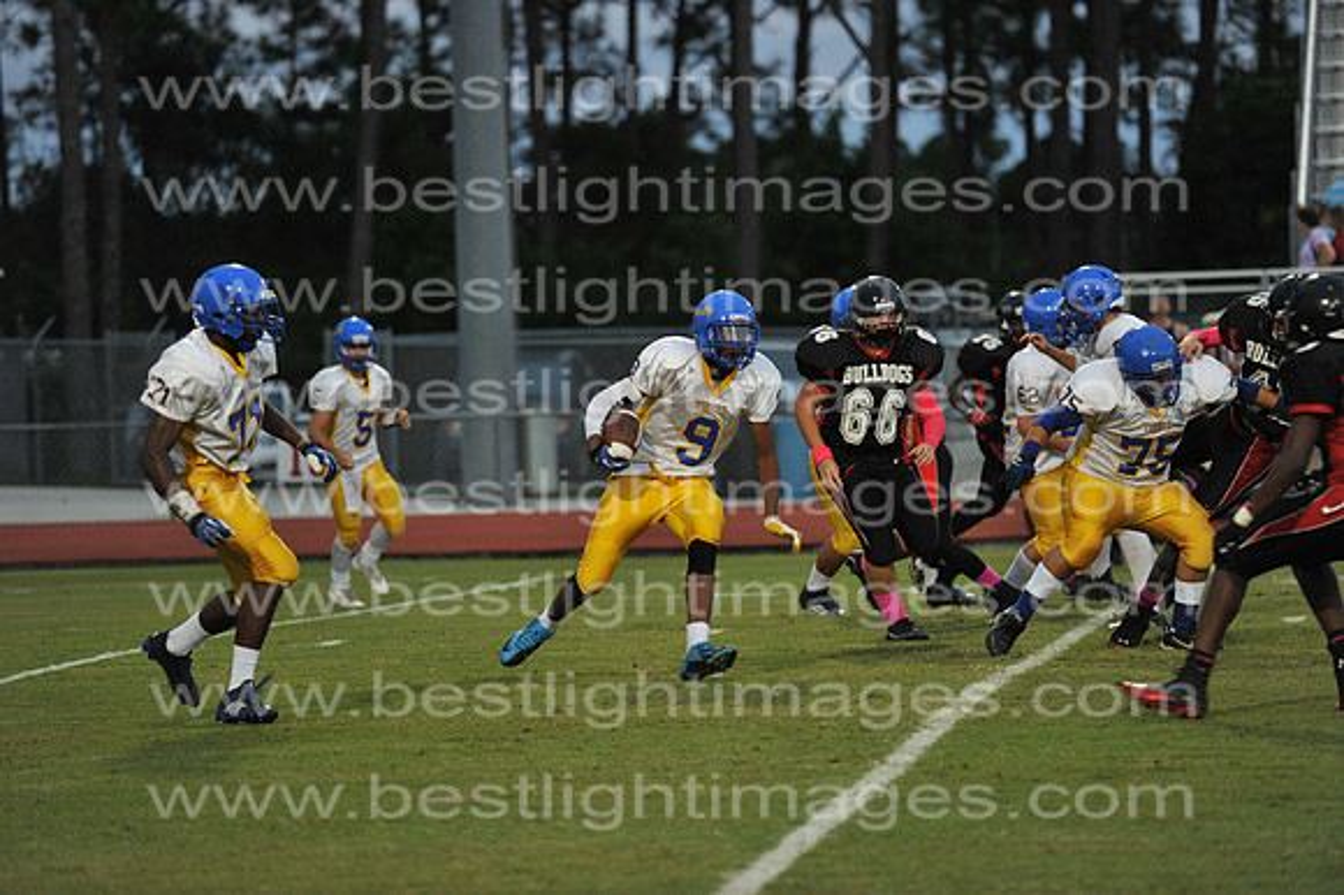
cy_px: 448
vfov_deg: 6.9
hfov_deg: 10.3
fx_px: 7462
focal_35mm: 200
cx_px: 672
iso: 1600
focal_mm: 200
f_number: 3.2
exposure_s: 1/400
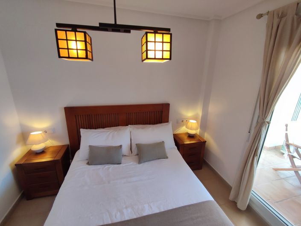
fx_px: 139
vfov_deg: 78.1
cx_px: 150
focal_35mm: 16
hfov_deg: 94.5
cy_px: 113
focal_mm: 1.65
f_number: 2.2
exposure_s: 1/100
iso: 83
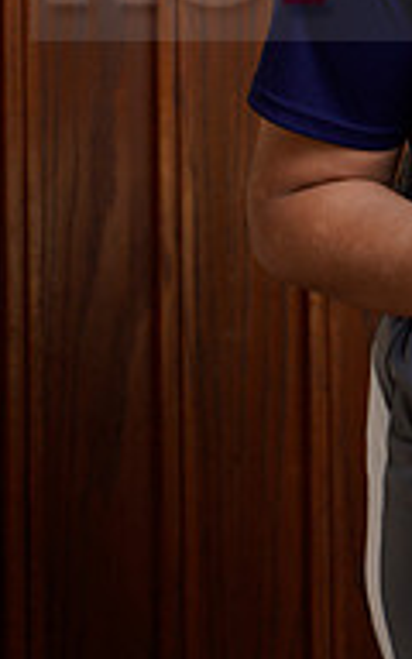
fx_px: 4707
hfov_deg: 5.0
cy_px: -69
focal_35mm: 262
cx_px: 645
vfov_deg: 8.0
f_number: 5.6
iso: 200
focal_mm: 85
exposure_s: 1/250
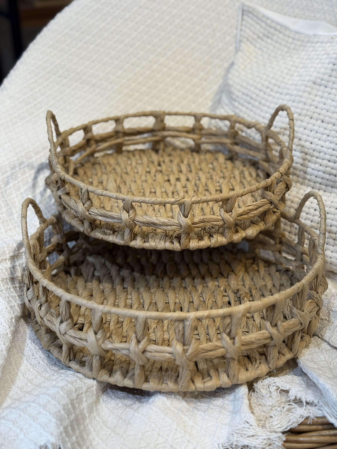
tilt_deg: -27.3
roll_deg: +1.2
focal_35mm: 48
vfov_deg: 39.7
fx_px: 623
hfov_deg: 30.3
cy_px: 224
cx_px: 168
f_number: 1.78
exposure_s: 1/291
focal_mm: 6.76
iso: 64
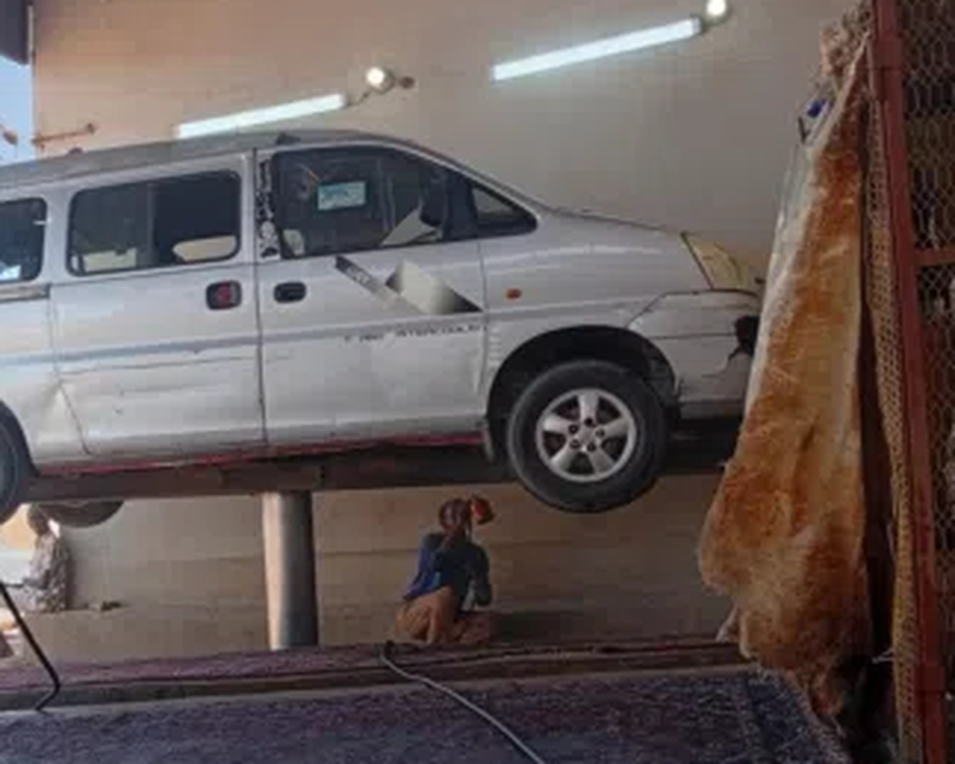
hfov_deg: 34.2
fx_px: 1469
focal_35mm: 52
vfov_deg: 28.7
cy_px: 572
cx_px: 112
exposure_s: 1/123
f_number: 1.8
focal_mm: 3.98
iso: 51
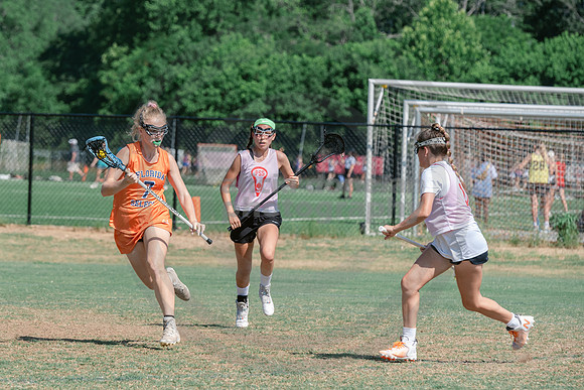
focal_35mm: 273
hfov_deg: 7.5
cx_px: 184
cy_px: 193
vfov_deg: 5.0
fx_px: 4433
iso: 400
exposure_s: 1/2000
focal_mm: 185
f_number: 5.6
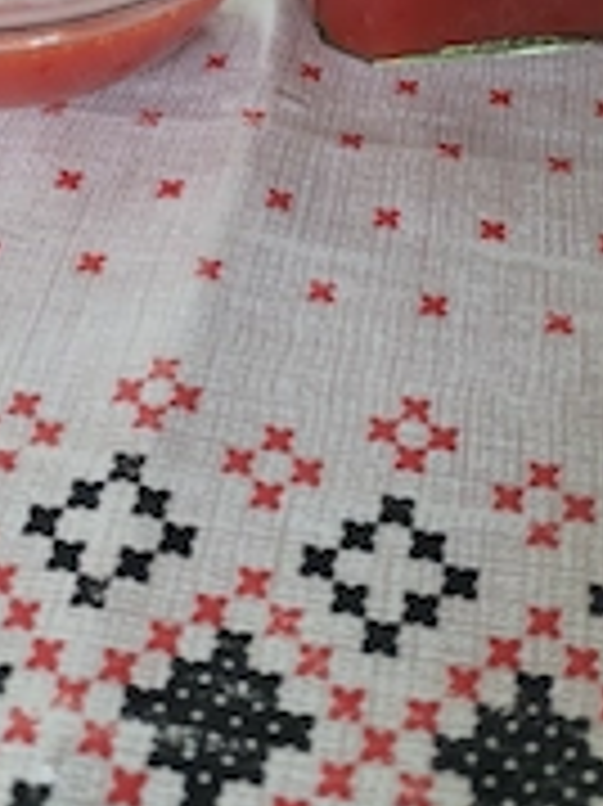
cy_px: 126
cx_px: 302
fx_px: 1349
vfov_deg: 32.1
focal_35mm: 58
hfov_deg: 25.2
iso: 408
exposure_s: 1/33.3
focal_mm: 4.75
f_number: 1.8
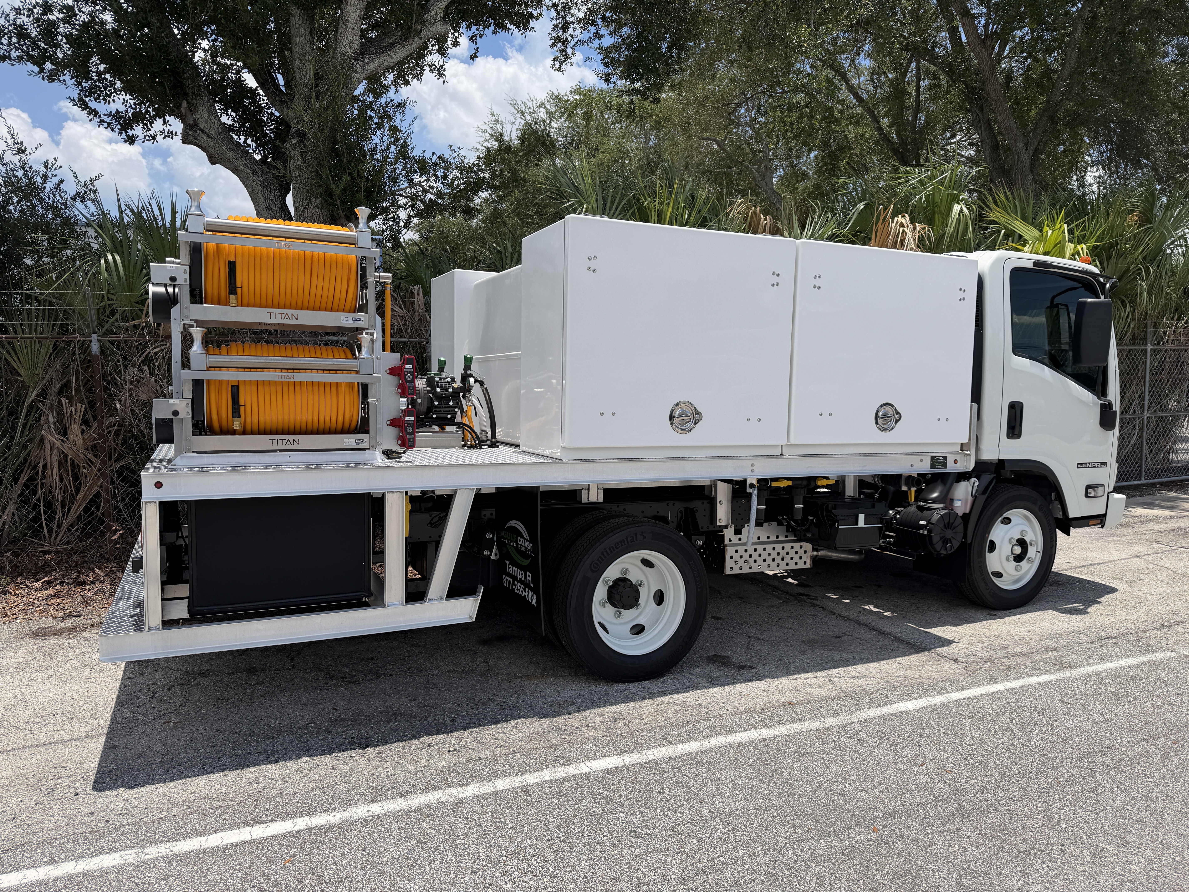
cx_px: 594
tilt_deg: -5.4
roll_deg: +1.1
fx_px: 824
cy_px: 446
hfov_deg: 71.6
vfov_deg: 56.8
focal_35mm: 24
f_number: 1.78
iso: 80
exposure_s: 1/5714
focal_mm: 6.76
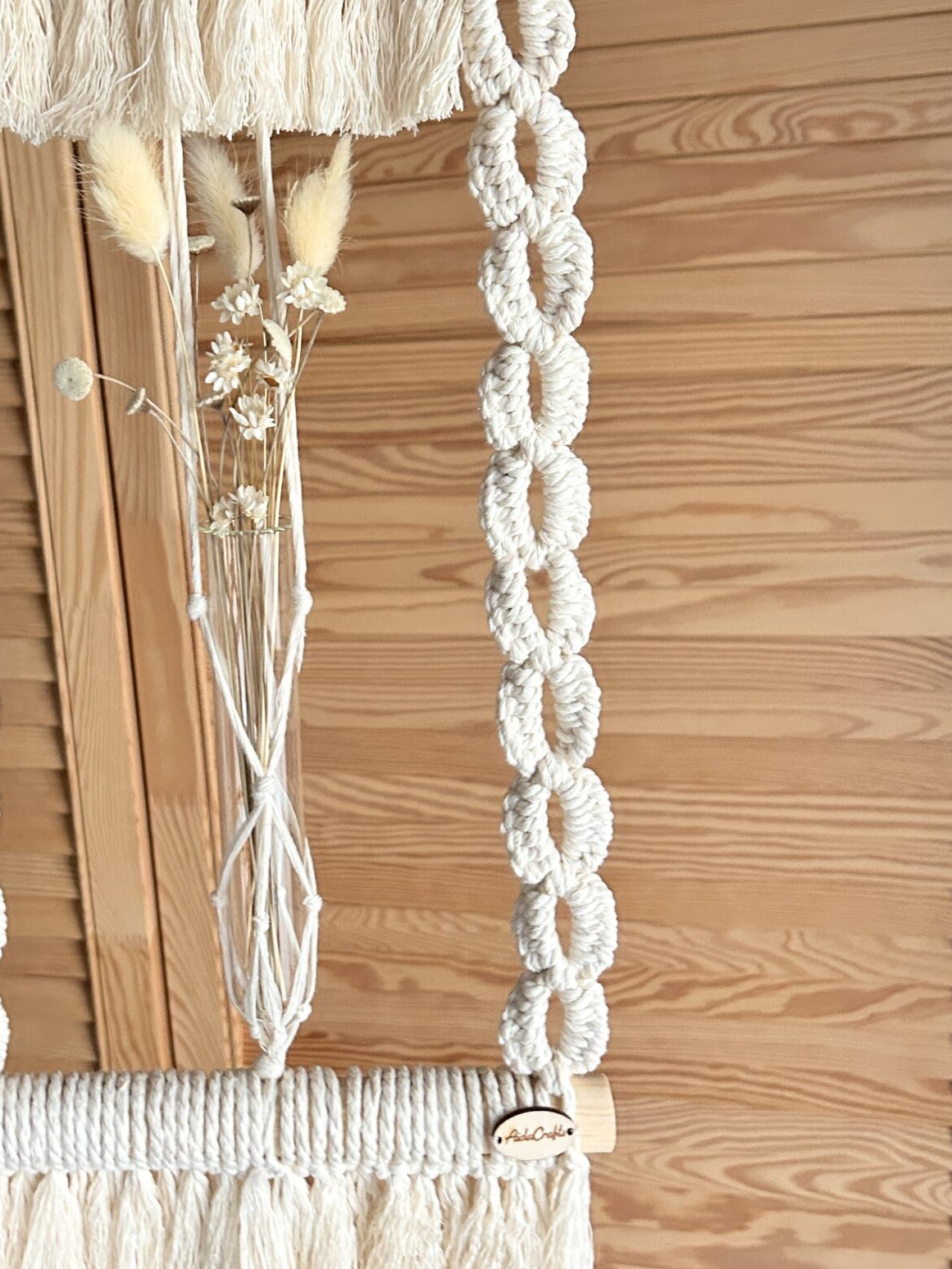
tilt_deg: -13.1
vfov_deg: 43.7
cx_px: 272
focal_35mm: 43
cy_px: 524
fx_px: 1577
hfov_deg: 33.1
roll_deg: +4.6
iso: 400
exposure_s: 1/60
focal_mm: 5.7
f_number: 1.5
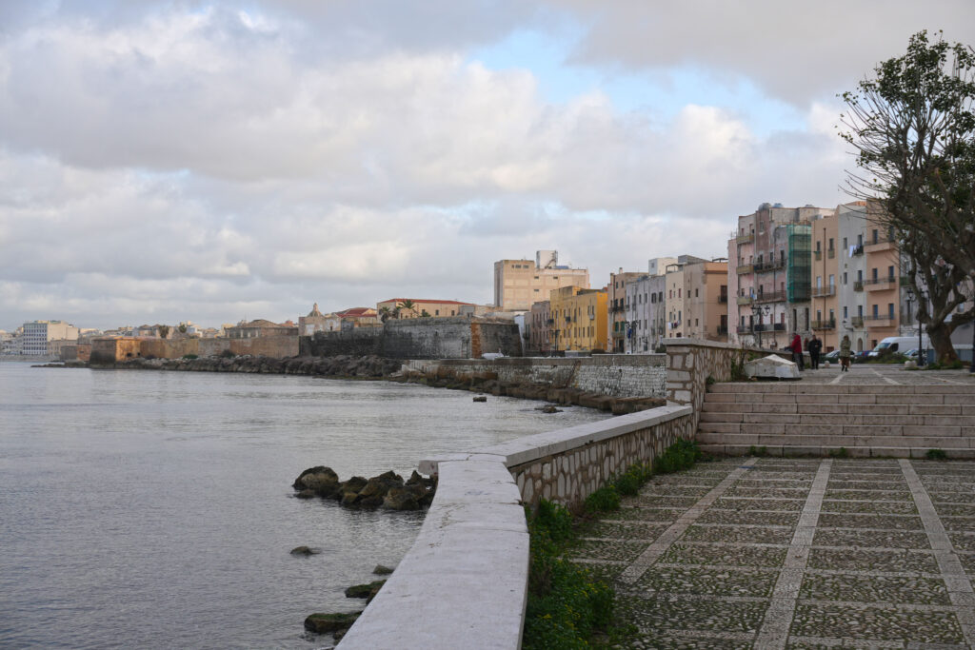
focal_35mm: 45
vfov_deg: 29.9
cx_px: 488
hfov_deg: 43.6
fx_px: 1219
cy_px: 325
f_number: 8
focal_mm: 30
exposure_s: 1/125
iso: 100
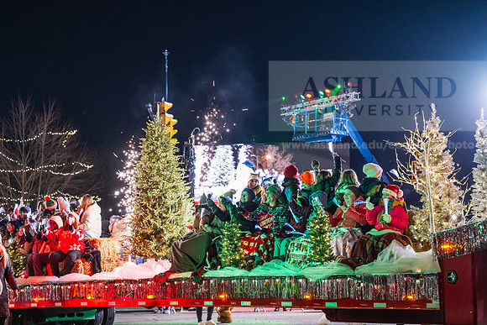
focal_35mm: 70
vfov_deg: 19.5
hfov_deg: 28.8
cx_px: 244
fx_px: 947
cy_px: 162
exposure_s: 1/200
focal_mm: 70
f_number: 2.8
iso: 3200
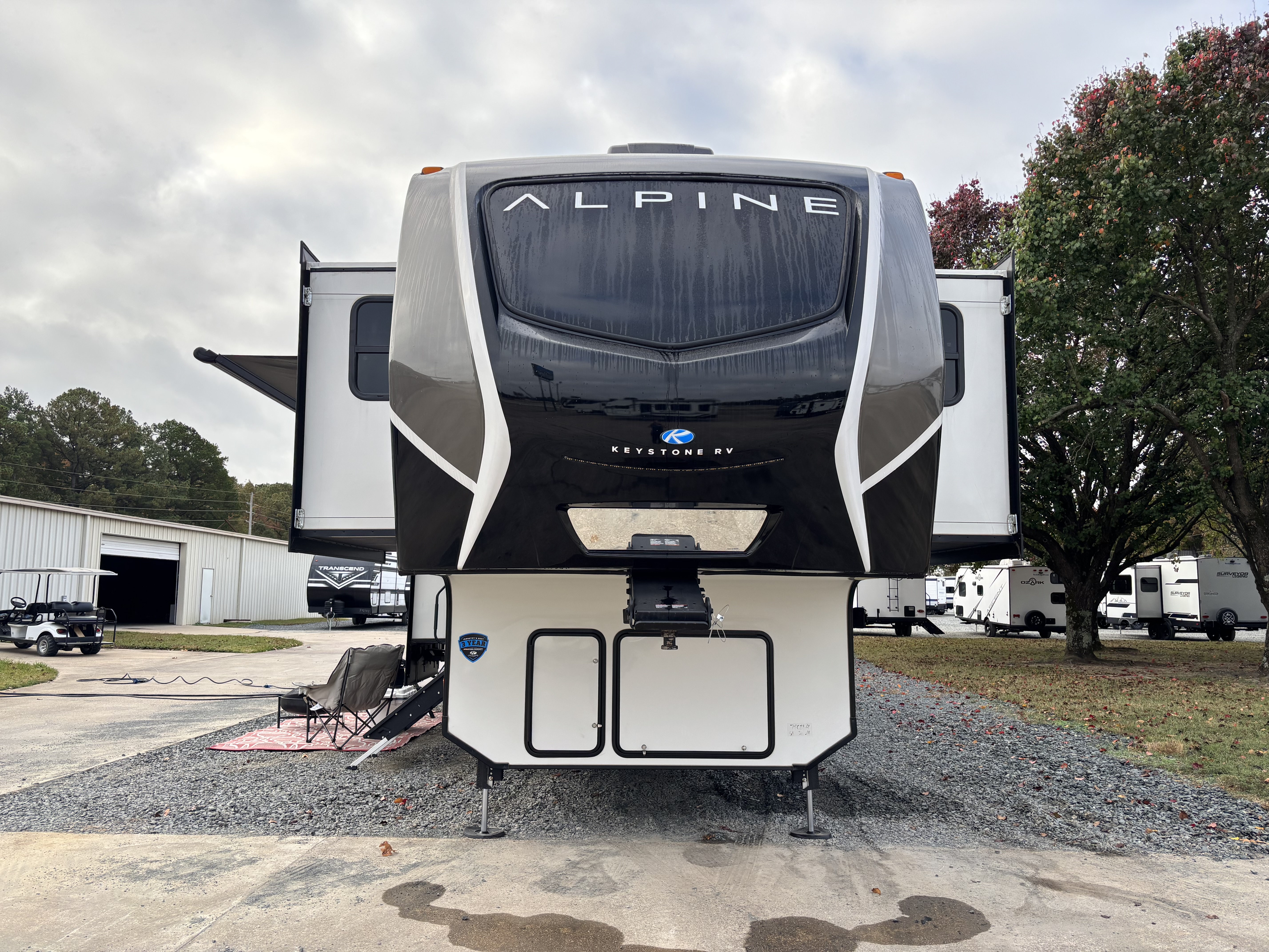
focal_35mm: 26
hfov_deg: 67.3
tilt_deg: +6.6
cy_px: 476
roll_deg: -1.0
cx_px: 634
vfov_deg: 53.1
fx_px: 953
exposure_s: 1/662
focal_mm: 5.96
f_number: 1.6
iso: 50
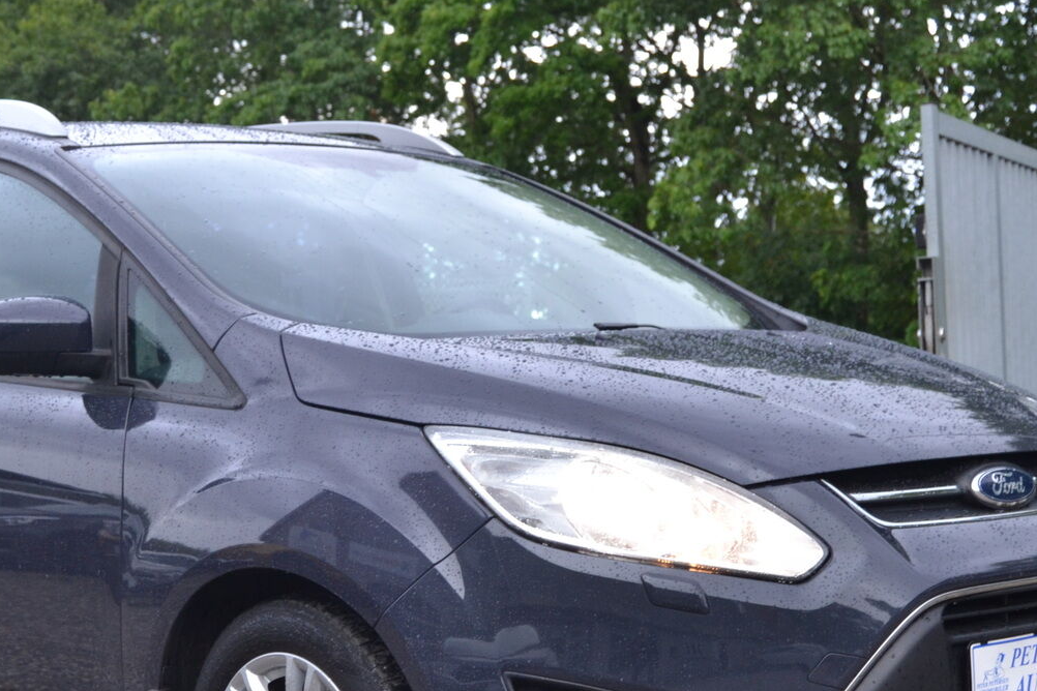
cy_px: 493
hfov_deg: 29.1
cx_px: 376
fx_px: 1987
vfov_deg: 19.6
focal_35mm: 69
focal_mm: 24
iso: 400
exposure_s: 1/125
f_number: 5.6
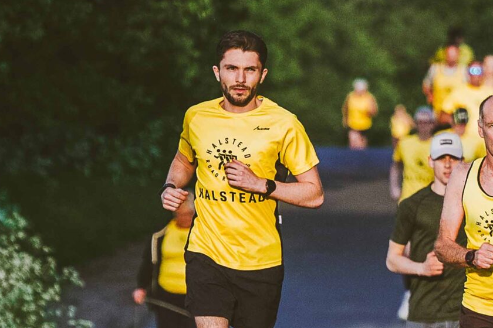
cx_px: 397
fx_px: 8764
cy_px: 189
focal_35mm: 640
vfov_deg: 2.1
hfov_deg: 3.2
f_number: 2.8
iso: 500
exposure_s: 1/6400
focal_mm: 140
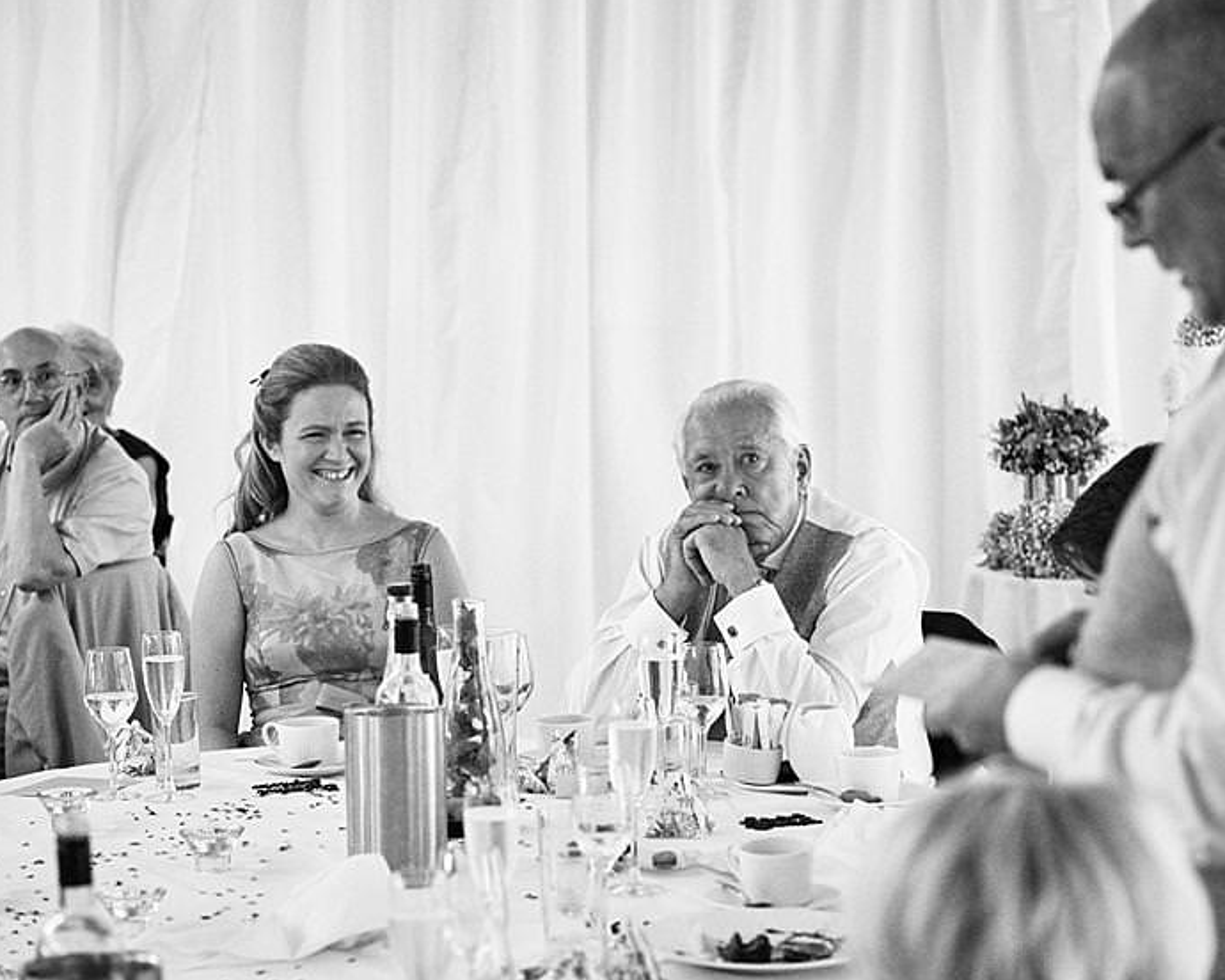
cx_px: 579
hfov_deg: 18.8
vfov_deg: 15.1
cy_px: 540
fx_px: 3698
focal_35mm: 102
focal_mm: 50
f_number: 2.2
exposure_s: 1/125
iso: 6400
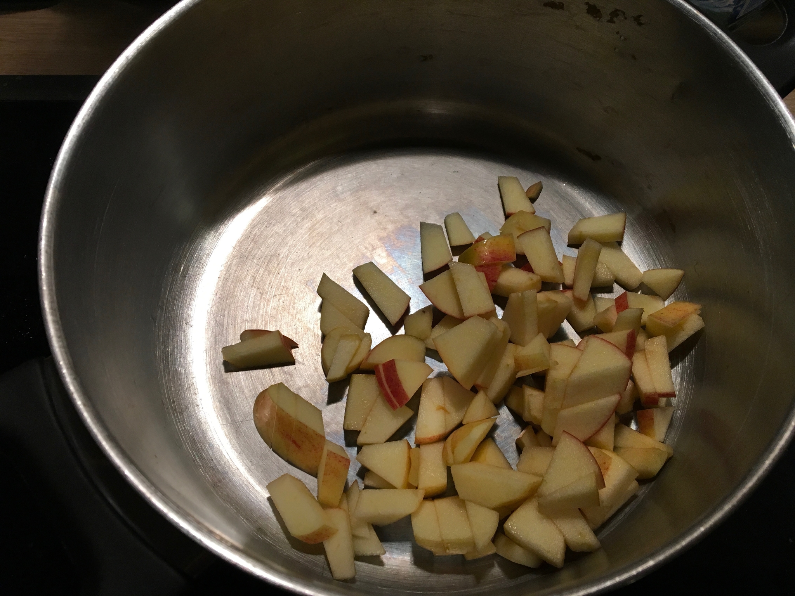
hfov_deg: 61.7
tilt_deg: -65.7
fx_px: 666
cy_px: 298
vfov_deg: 48.2
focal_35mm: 29
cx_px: 398
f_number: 2.2
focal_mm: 4.15
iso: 64
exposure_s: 1/33
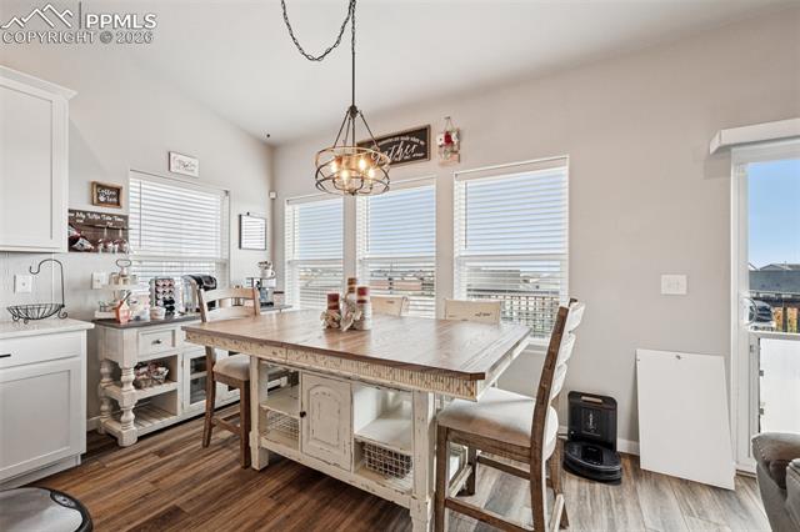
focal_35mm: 15
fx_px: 333
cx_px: 400
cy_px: 266
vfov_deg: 77.3
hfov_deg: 100.4
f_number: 11
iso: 800
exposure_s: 1/25
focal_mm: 15
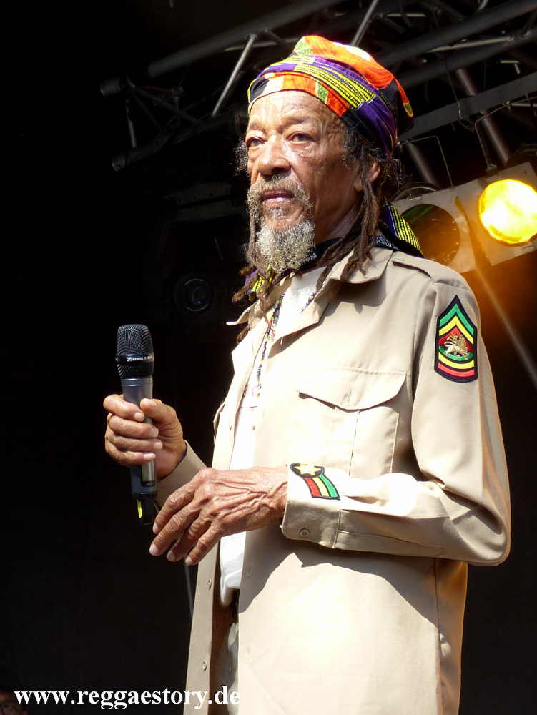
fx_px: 1488
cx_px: 268
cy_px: 358
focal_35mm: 72
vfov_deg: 27.0
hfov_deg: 20.5
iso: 100
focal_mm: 13
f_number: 4
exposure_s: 1/160
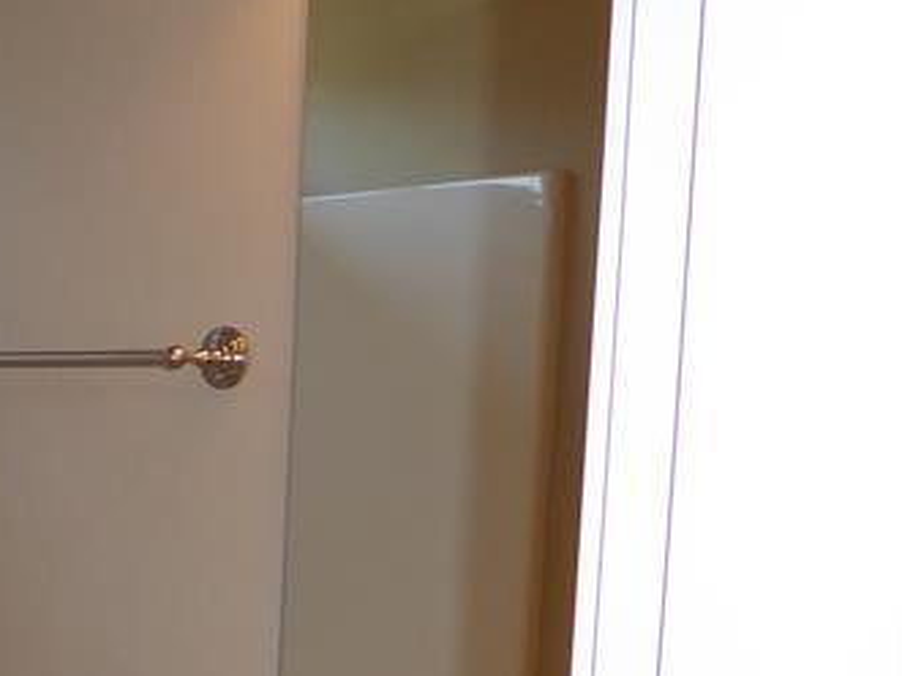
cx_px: -267
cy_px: 598
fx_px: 1719
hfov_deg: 25.4
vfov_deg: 21.8
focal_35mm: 66
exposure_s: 1/60
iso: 200
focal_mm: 4.3
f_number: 3.3
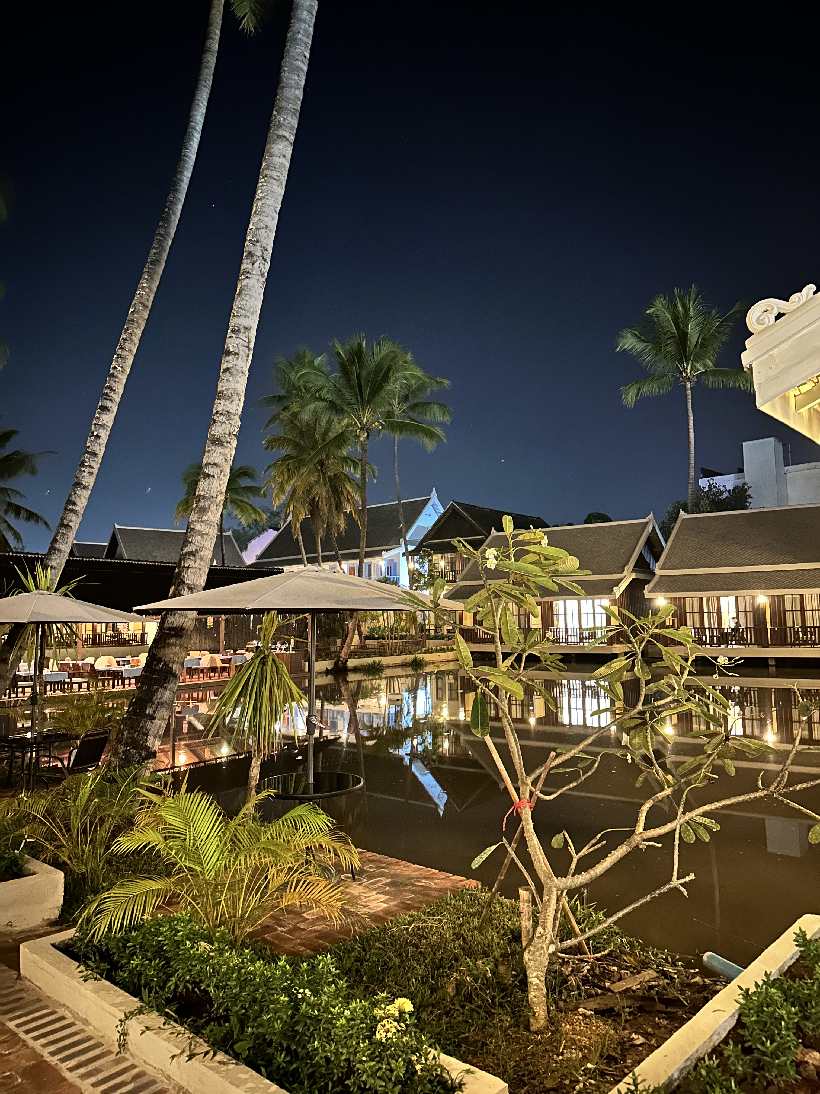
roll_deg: -0.3
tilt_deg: +6.8
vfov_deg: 71.6
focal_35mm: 24
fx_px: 758
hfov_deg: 56.8
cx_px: 410
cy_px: 547
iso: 2000
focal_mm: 6.86
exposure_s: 1/5
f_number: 1.78
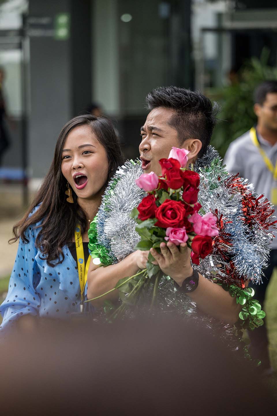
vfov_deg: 20.8
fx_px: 1131
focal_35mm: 98
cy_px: 208
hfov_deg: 14.0
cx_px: 138
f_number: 2.8
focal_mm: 98
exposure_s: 1/250
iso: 1000
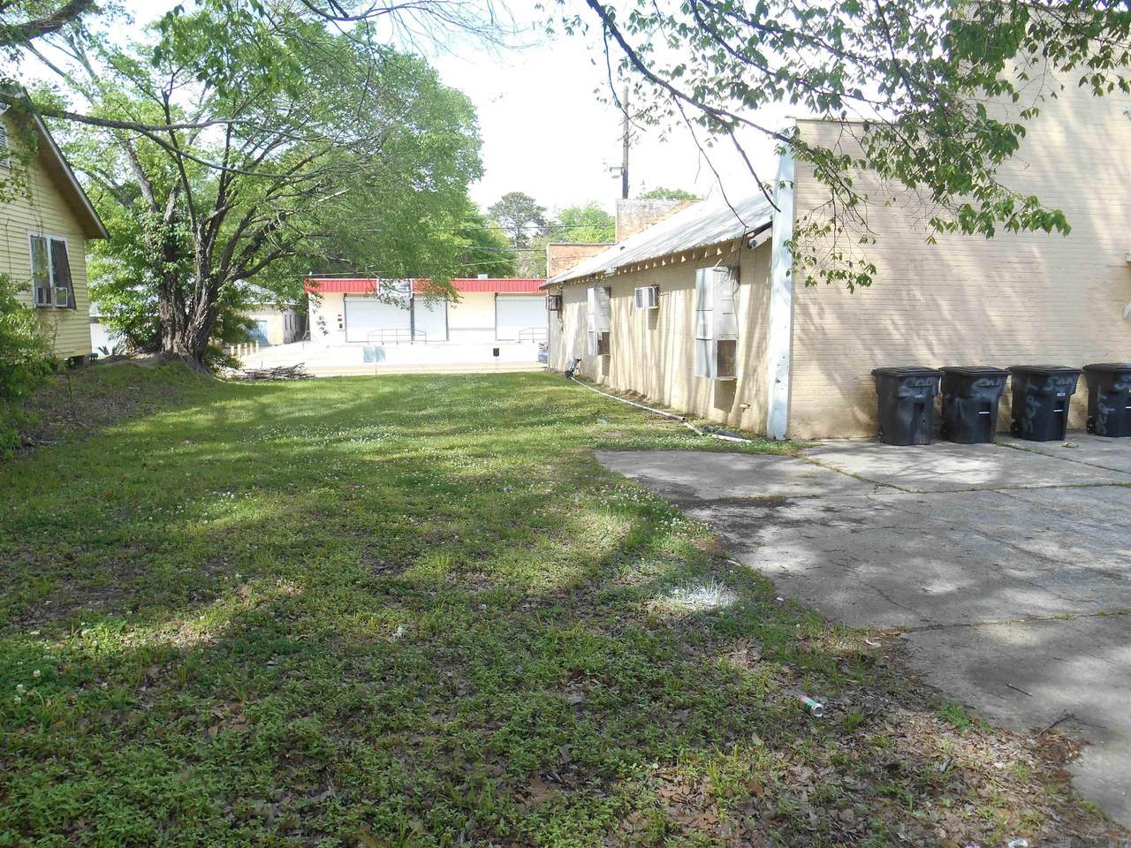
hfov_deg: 67.3
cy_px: 424
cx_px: 566
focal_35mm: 26
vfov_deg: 53.1
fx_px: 849
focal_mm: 4.7
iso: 80
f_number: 3.4
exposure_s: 1/200
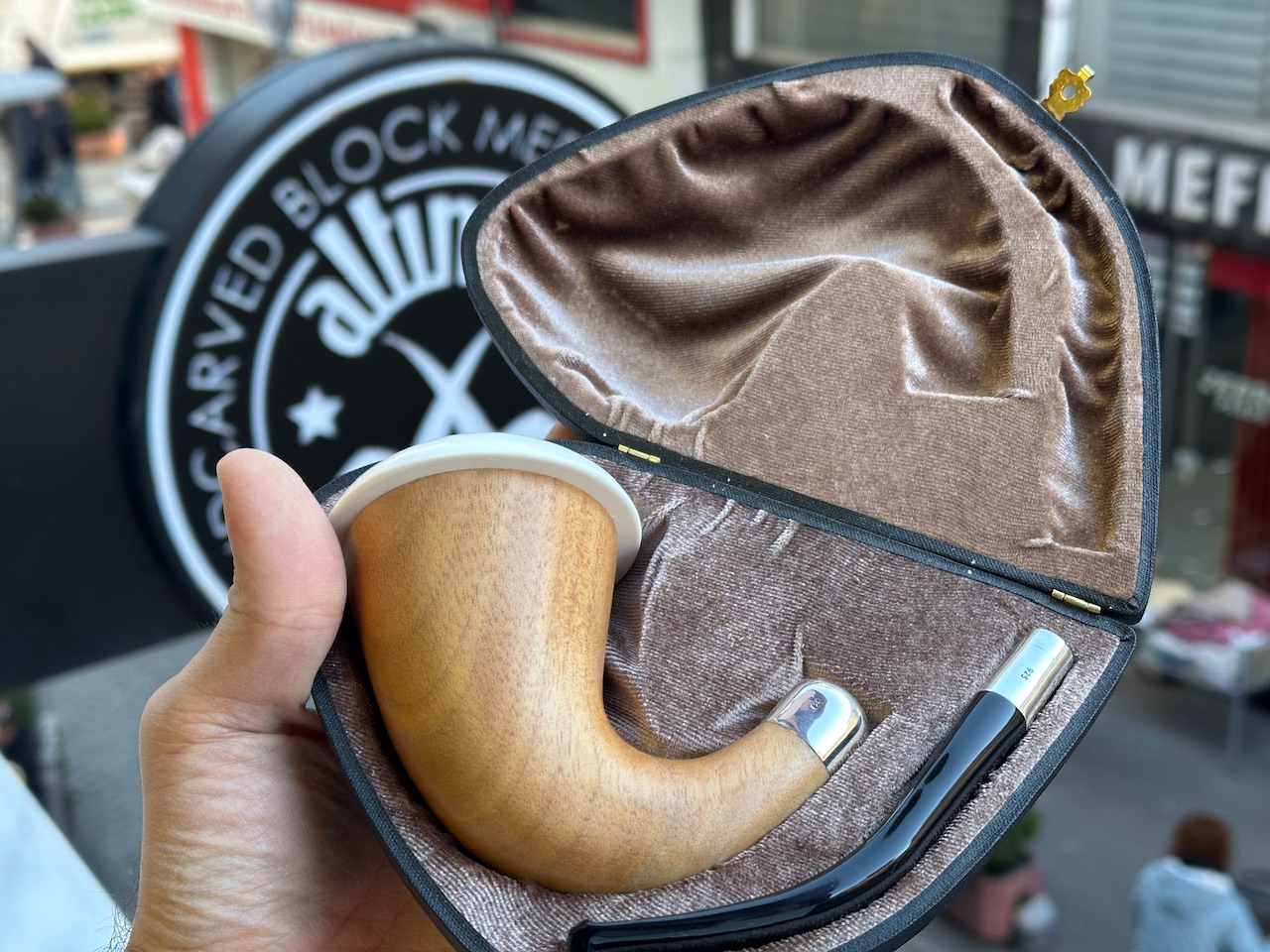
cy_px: 476
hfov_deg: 39.7
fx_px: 1761
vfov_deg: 30.3
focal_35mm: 48
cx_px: 635
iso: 50
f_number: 1.78
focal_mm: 6.86
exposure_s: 1/121
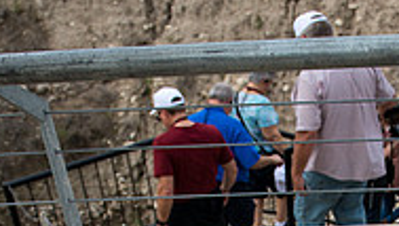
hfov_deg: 26.9
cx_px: 329
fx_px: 816
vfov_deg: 14.2
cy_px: 388
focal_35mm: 77
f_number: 3.5
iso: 100
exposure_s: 1/1000
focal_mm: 24
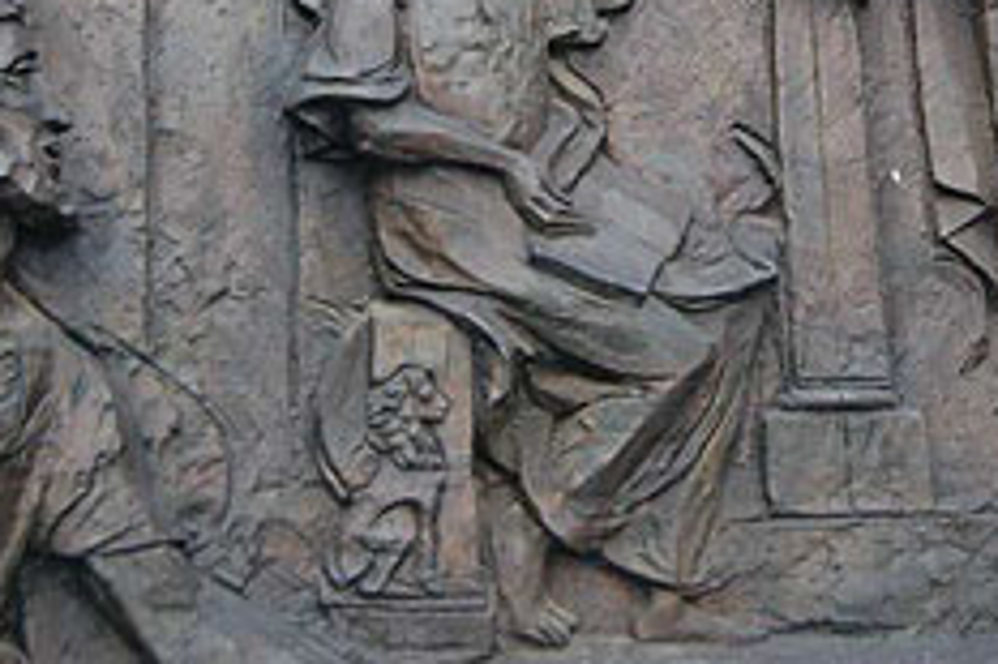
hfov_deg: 23.4
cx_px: 510
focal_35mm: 87
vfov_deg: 15.5
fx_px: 2410
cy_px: 41
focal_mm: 30
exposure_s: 1/50
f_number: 4.2
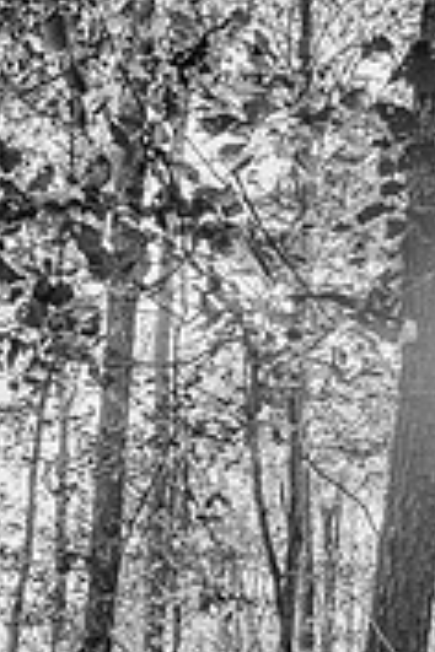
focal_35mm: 61
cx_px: 4
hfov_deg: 21.5
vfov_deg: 28.5
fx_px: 1106
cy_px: 785
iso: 160
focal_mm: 24
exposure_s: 1/160
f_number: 2.8
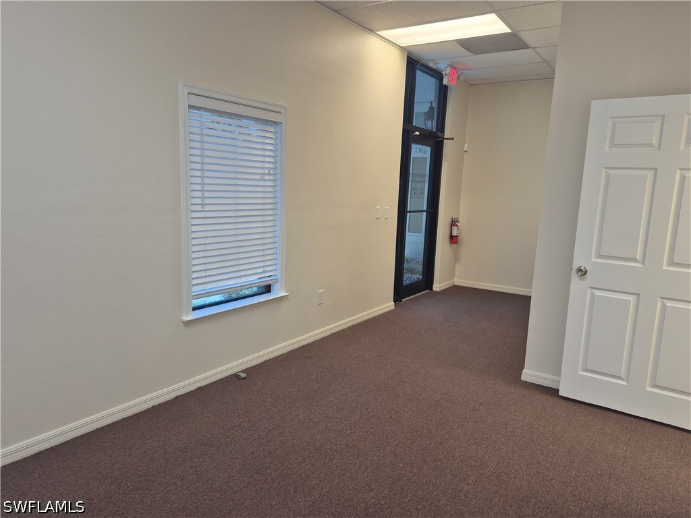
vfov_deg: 58.9
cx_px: 346
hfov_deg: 73.9
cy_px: 259
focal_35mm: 23
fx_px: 459
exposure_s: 1/61
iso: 64
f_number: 1.8
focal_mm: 5.4
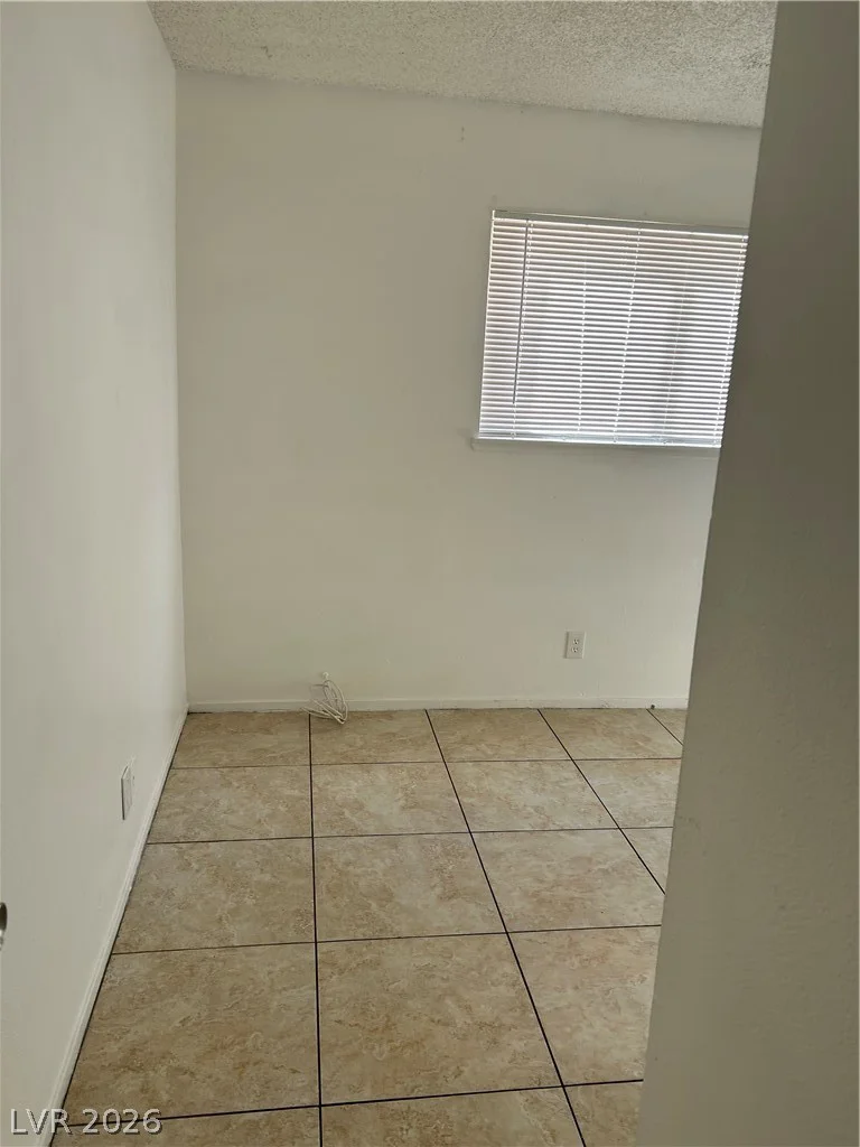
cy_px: 574
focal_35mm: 26
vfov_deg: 67.3
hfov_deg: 53.1
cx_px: 430
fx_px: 861
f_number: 1.5
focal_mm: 5.7
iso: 50
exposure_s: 1/304
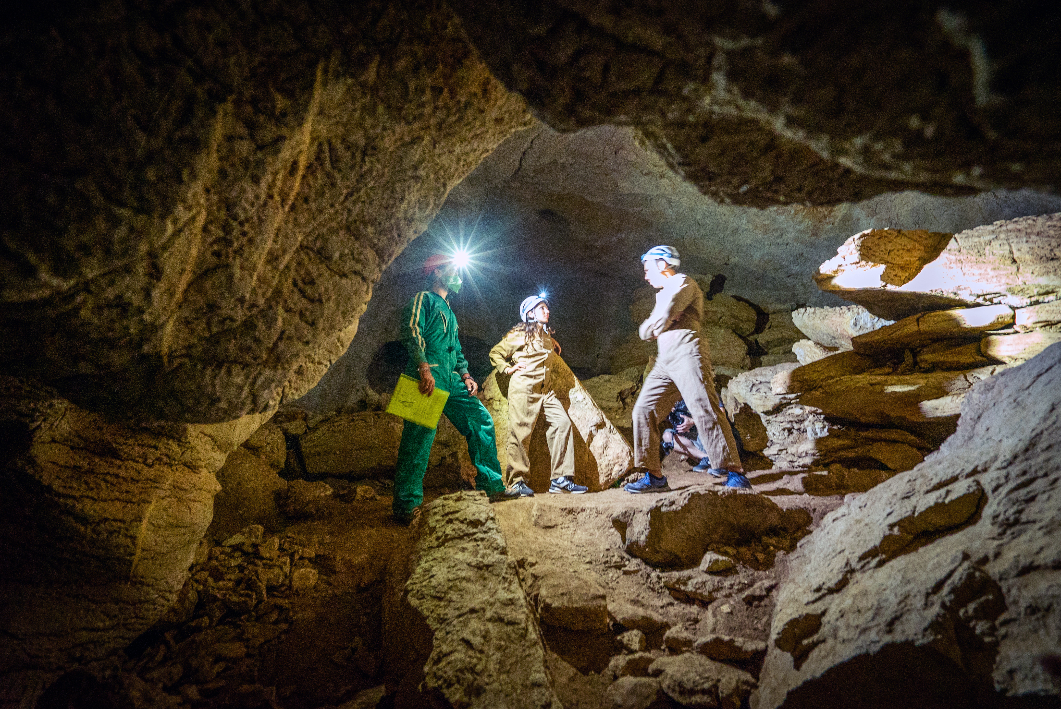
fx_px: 472
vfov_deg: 73.8
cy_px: 354
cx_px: 530
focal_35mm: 16
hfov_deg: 96.7
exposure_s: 1/25
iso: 6400
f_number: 4
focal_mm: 16
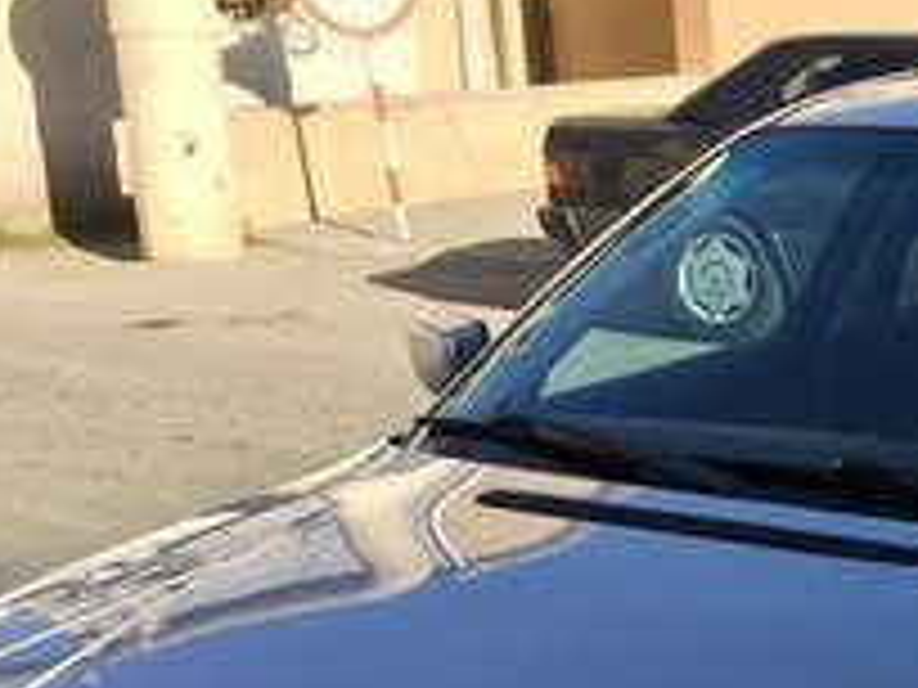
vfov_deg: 15.0
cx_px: 1174
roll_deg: -0.4
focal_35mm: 94
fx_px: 2493
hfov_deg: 19.4
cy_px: 915
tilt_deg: -20.2
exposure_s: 1/1014
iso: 32
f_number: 2.2
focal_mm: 4.15
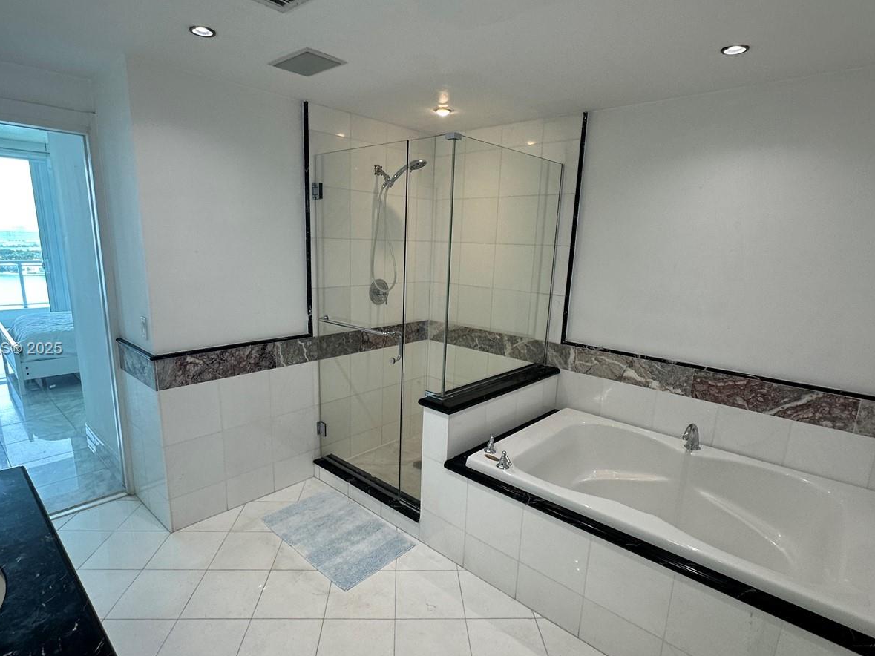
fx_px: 480
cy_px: 350
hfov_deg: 84.6
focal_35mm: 19
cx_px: 419
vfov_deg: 68.6
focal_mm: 2.22
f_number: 2.2
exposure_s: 1/120
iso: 100
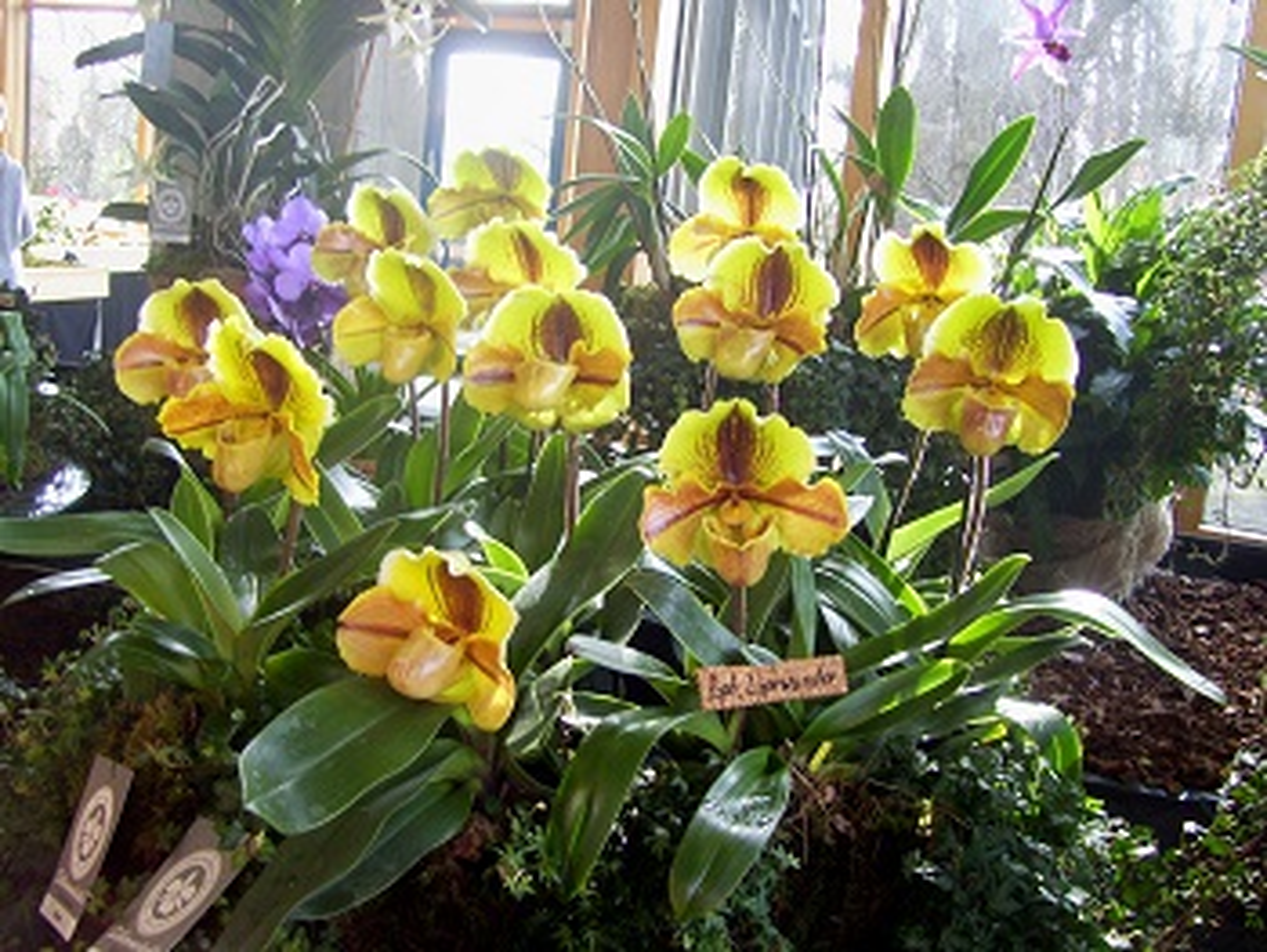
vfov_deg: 39.7
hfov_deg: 51.3
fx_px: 1319
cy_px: 476
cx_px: 634
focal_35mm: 36
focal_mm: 6
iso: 80
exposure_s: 1/40
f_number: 2.7
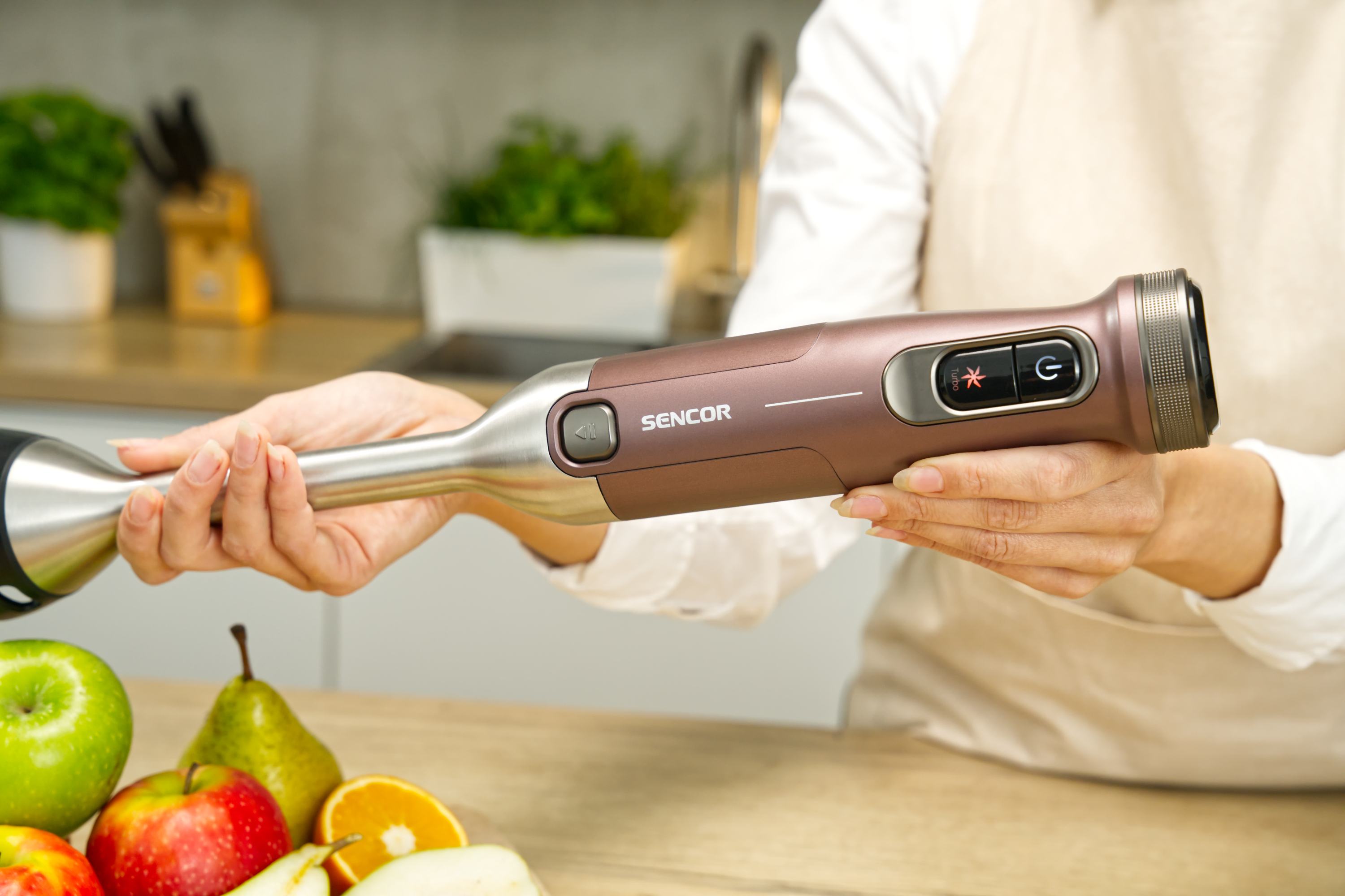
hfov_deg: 39.0
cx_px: 672
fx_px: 1898
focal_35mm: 51
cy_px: 448
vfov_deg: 26.6
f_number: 5.6
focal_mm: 50.8
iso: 2000
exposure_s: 1/125
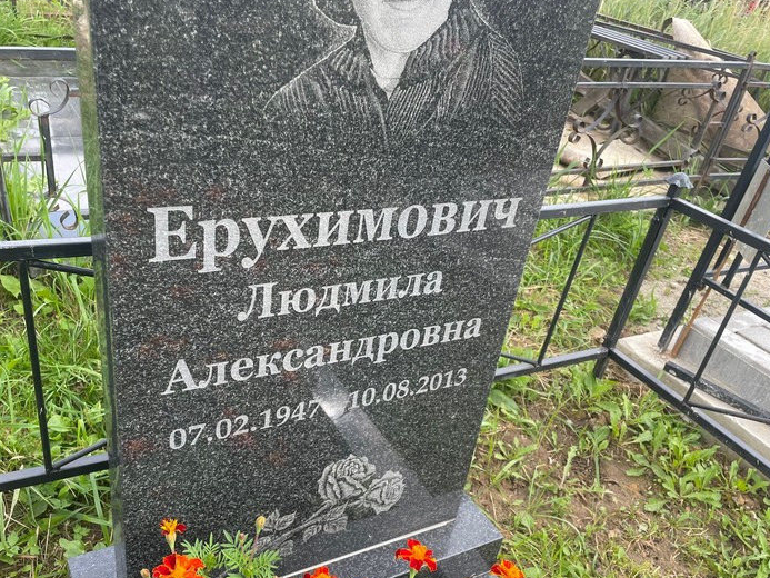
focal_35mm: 30
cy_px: 321
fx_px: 667
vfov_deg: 46.7
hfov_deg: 59.8
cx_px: 337
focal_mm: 4.2
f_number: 1.6
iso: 32
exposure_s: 1/456
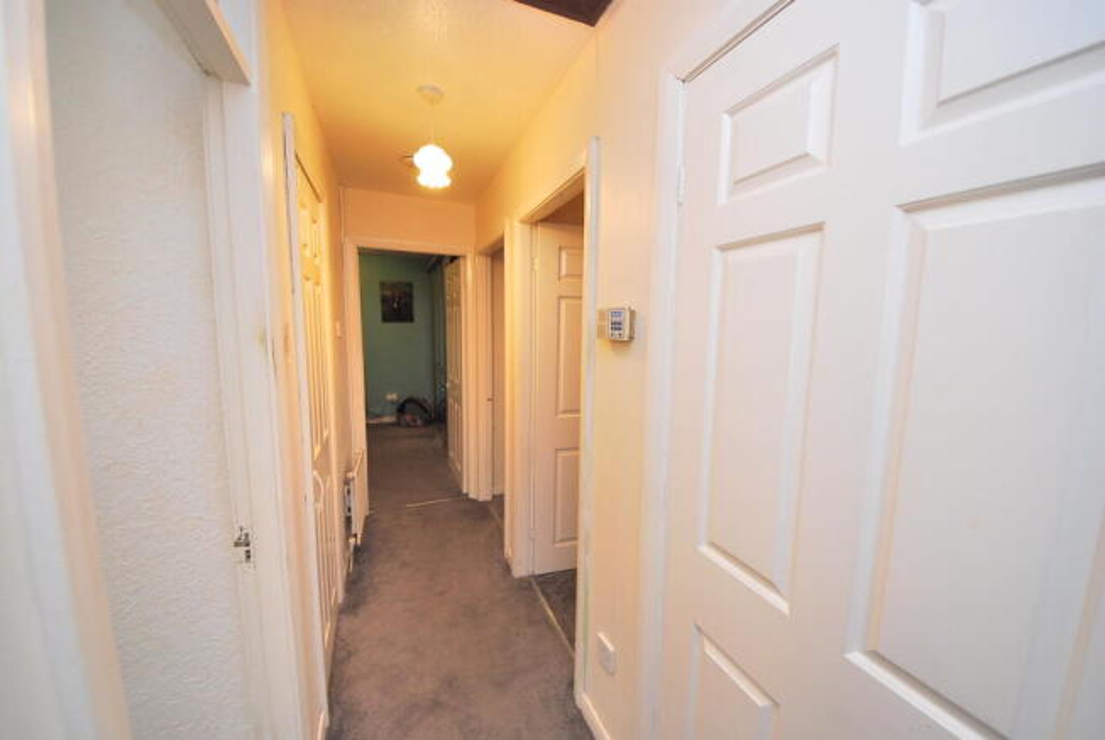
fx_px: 369
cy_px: 370
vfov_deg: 90.2
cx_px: 552
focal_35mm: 12
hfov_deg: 112.6
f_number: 4.5
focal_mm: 8
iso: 360
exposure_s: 1/30
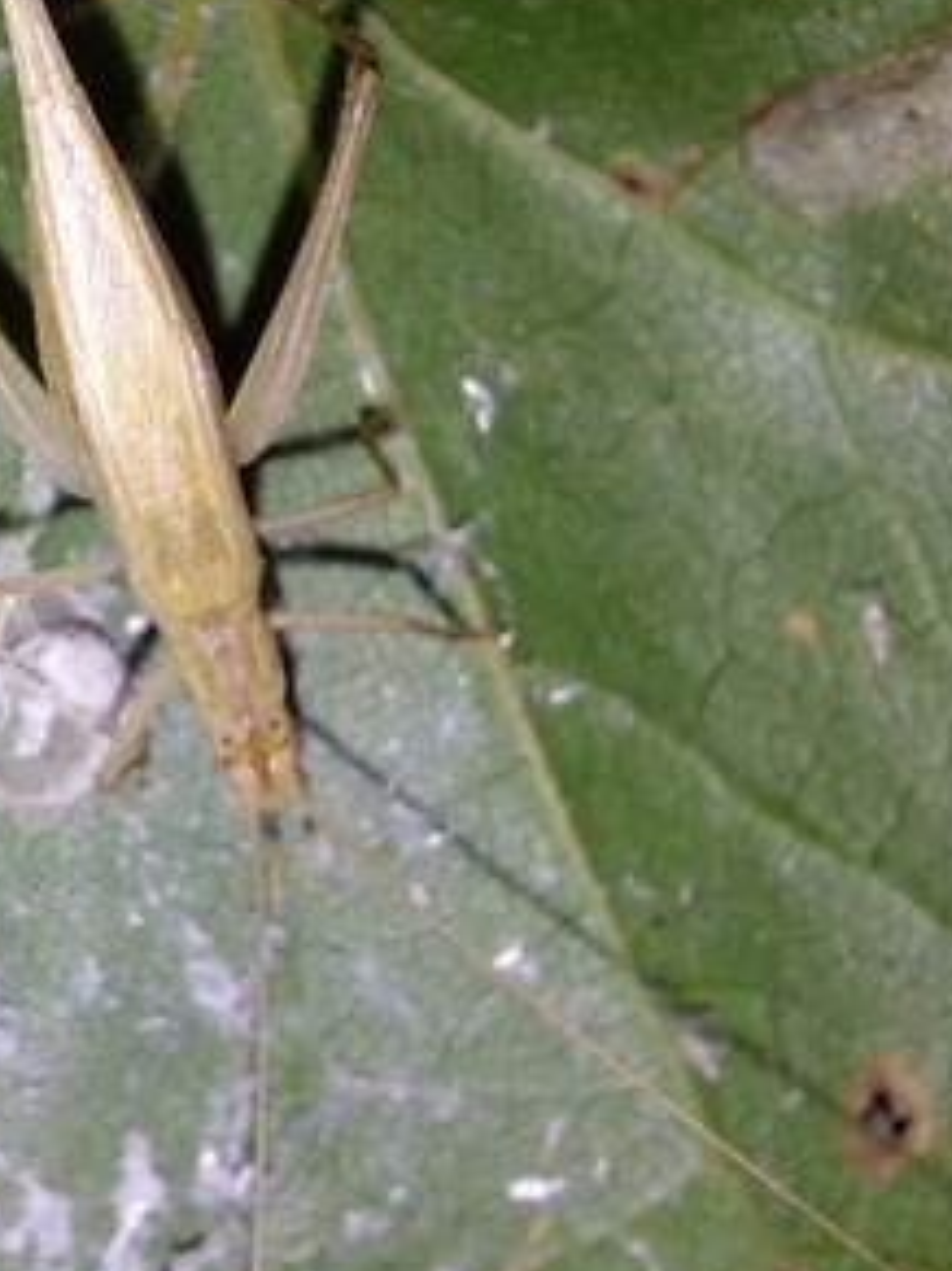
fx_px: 2018
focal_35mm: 55
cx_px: 72
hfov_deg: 25.6
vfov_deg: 35.0
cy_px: 633
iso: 50
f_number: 2.4
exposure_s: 1/155
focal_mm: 2.13
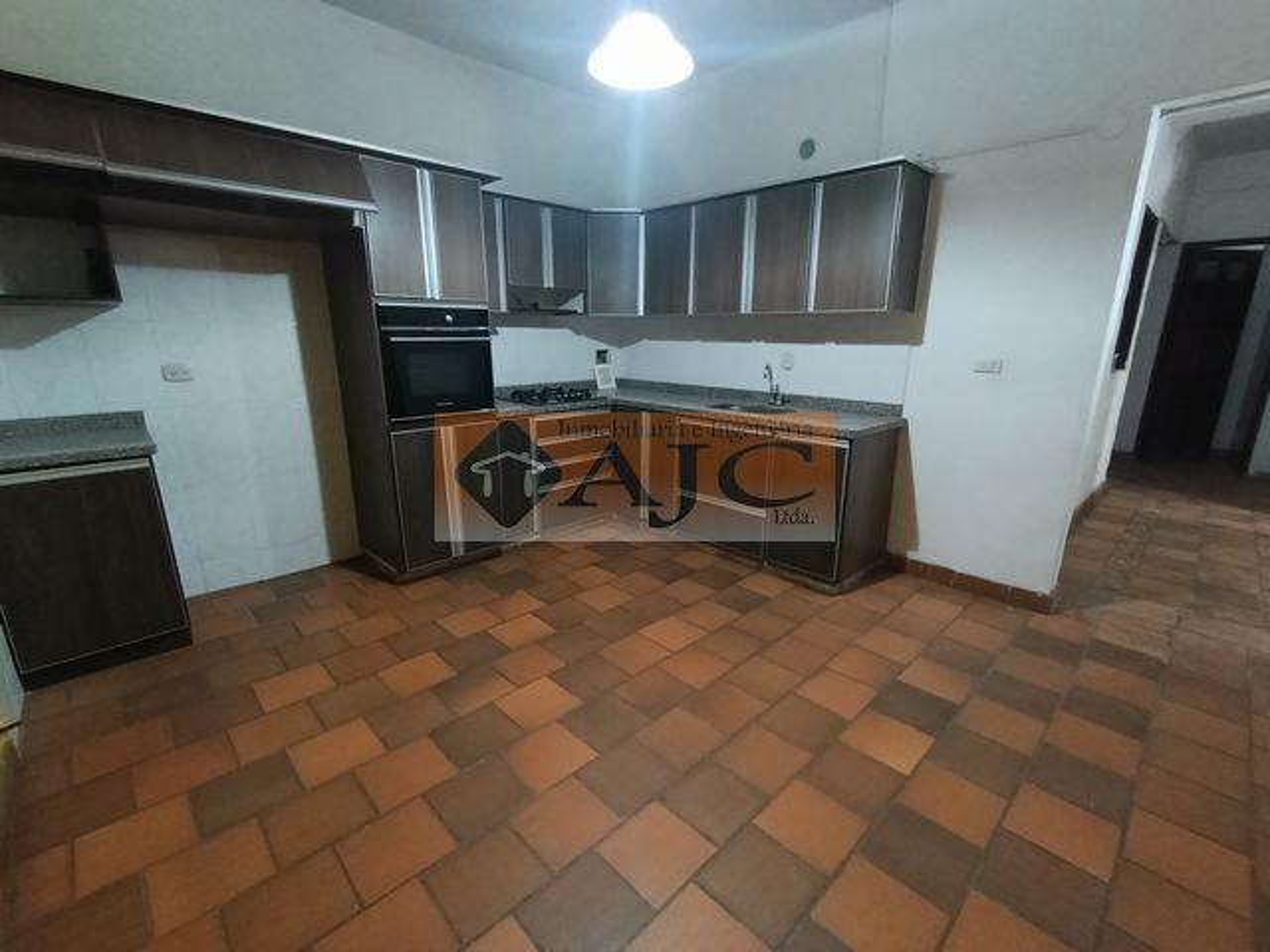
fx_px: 550
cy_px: 476
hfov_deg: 98.2
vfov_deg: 81.7
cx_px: 635
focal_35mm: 15
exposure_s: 1/29.2
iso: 800
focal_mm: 1.65
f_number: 2.2
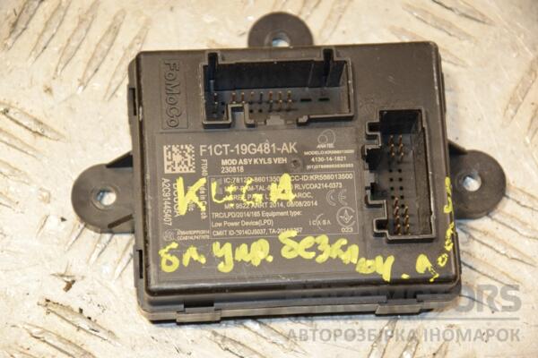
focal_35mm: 158
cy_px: 179
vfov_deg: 8.7
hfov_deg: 13.0
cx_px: 269
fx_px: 2354
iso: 800
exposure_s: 1/200
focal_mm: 105
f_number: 5.6
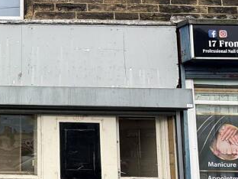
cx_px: -24
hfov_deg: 35.3
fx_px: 316
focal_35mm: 46
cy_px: 102
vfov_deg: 31.5
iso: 50
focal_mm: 2.22
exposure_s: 1/277
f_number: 2.2
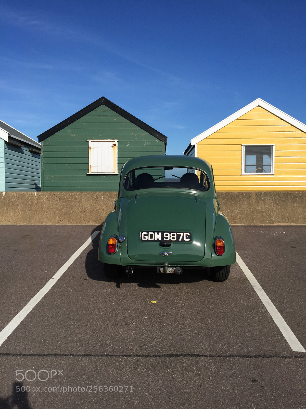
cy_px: 204
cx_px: 153
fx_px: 342
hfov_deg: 48.2
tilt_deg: -3.7
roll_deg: +0.3
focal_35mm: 29
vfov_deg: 61.7
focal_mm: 4.15
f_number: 2.2
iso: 32
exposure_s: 1/2825
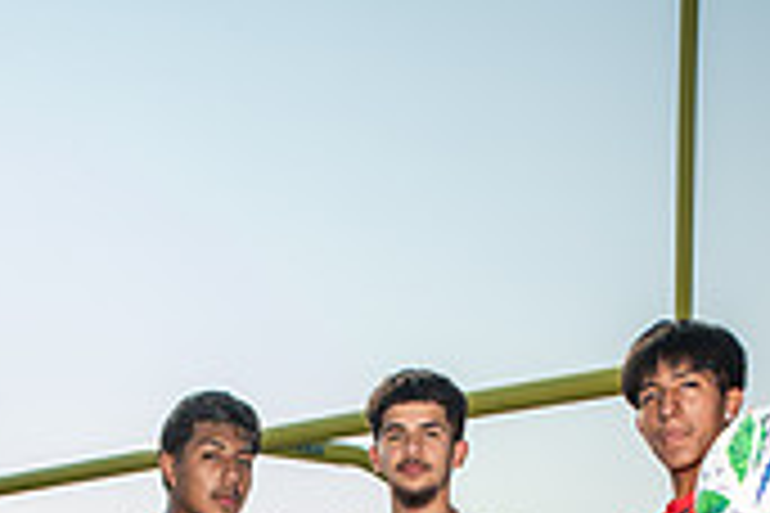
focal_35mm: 79
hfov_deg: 25.6
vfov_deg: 14.5
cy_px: 1008
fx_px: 1690
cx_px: 315
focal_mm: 30
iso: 100
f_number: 6.3
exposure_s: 1/400
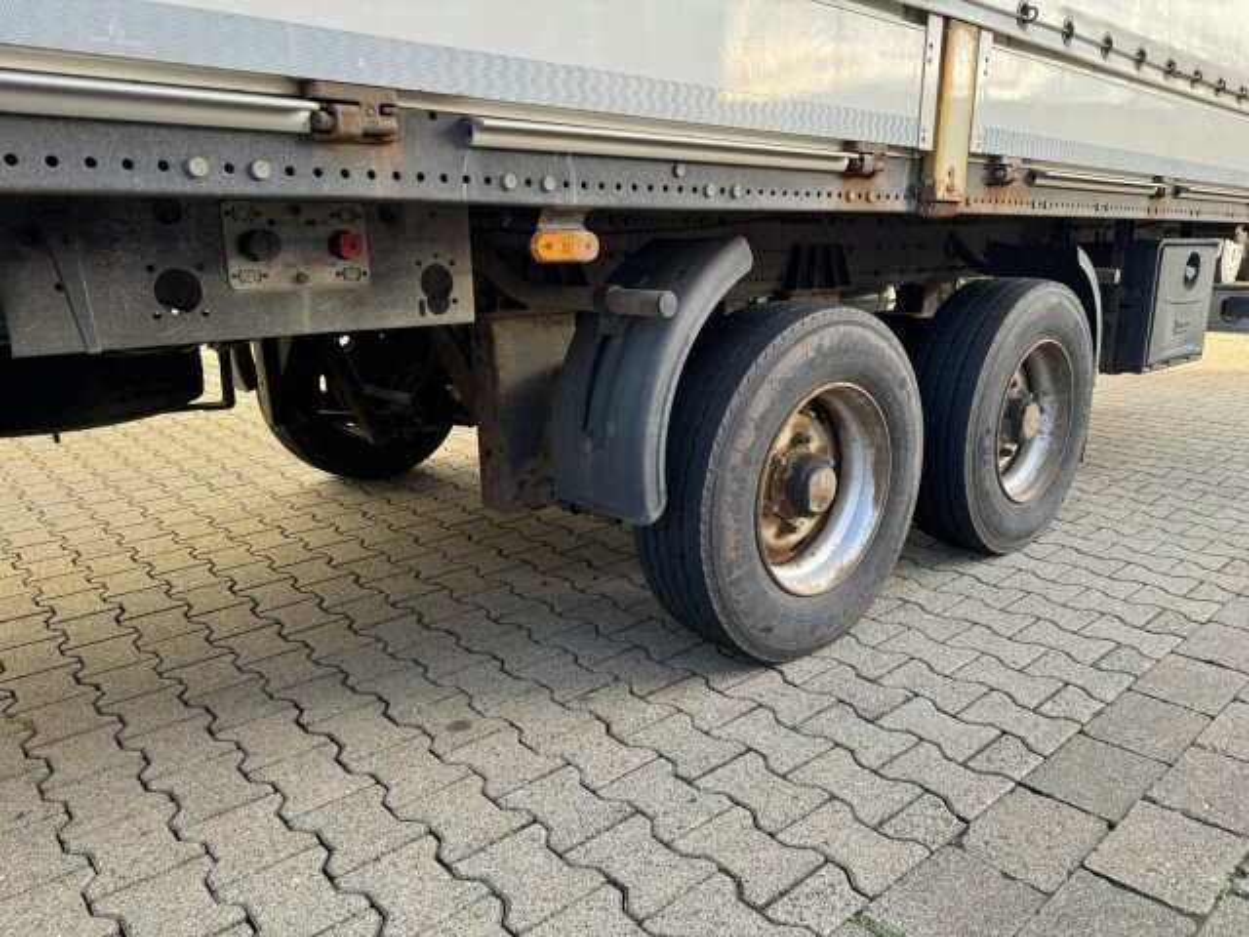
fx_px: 866
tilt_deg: -15.5
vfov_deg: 56.8
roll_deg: +2.1
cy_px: 468
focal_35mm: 24
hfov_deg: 71.6
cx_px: 624
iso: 64
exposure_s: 1/185
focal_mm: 6.86
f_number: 1.78
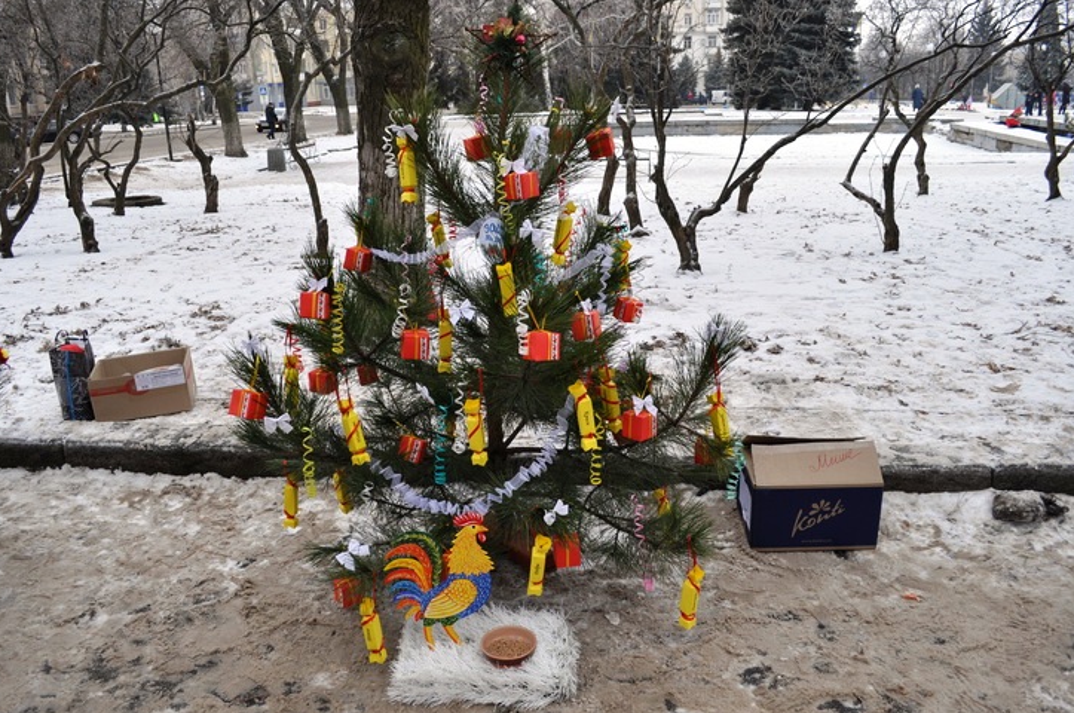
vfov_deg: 46.3
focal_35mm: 28
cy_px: 364
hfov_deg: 65.5
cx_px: 526
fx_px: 834
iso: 220
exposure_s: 1/125
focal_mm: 18
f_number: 5.6
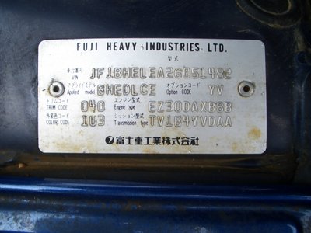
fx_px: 314
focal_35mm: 35
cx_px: 156
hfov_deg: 52.6
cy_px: 116
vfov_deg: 40.7
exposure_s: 1/80
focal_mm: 5.8
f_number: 4.3
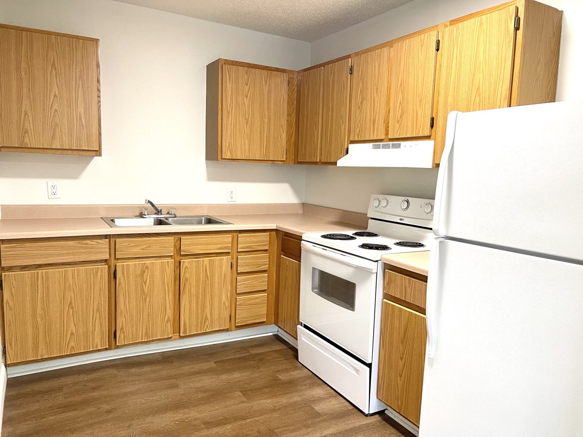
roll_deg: -2.3
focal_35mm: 25
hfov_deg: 69.4
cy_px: 218
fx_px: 421
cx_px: 292
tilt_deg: -7.4
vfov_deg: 54.9
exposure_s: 1/60
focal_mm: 5.1
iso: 125
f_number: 1.6
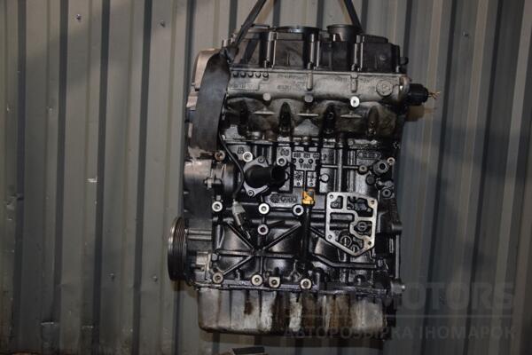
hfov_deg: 53.1
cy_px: 178
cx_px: 266
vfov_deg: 36.9
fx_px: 532
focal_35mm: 36
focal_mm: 24
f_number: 5
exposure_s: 1/60
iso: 800
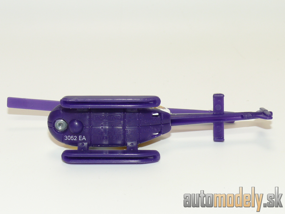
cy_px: 107
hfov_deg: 24.1
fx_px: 667
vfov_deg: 18.2
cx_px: 142
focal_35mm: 81
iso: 100
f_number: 4
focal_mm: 11.9
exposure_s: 1/30
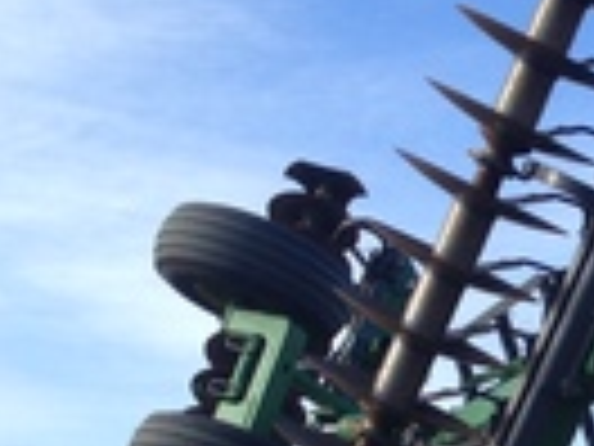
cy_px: 716
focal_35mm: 144
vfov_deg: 9.9
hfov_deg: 13.1
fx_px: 2471
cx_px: 846
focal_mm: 4.28
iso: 50
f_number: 2.4
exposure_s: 1/673
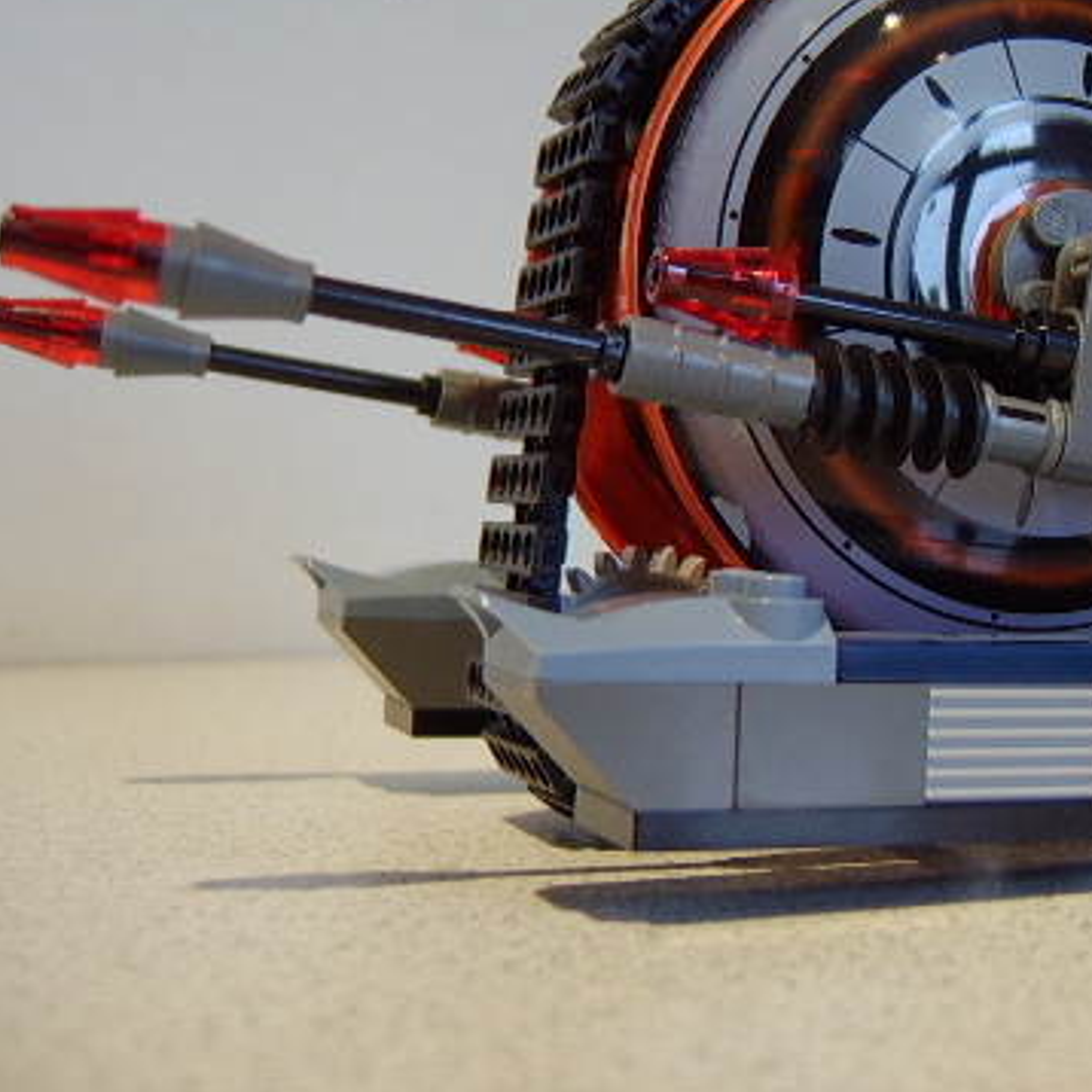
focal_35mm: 49
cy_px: 393
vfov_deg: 34.5
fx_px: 1749
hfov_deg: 33.0
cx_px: 967
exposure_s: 1/16
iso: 100
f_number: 2.7
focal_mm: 8.13
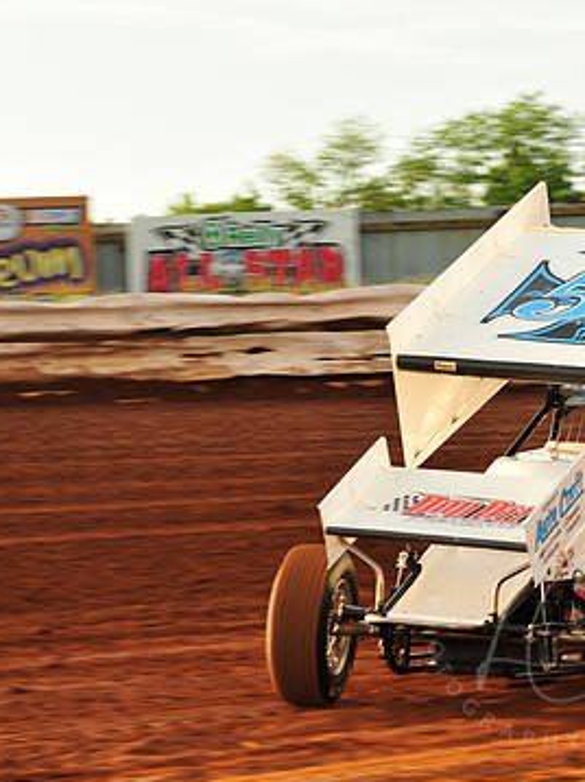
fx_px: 4219
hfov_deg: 7.9
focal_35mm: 187
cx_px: 554
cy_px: 415
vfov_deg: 10.6
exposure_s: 1/320
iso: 400
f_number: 8
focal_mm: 120
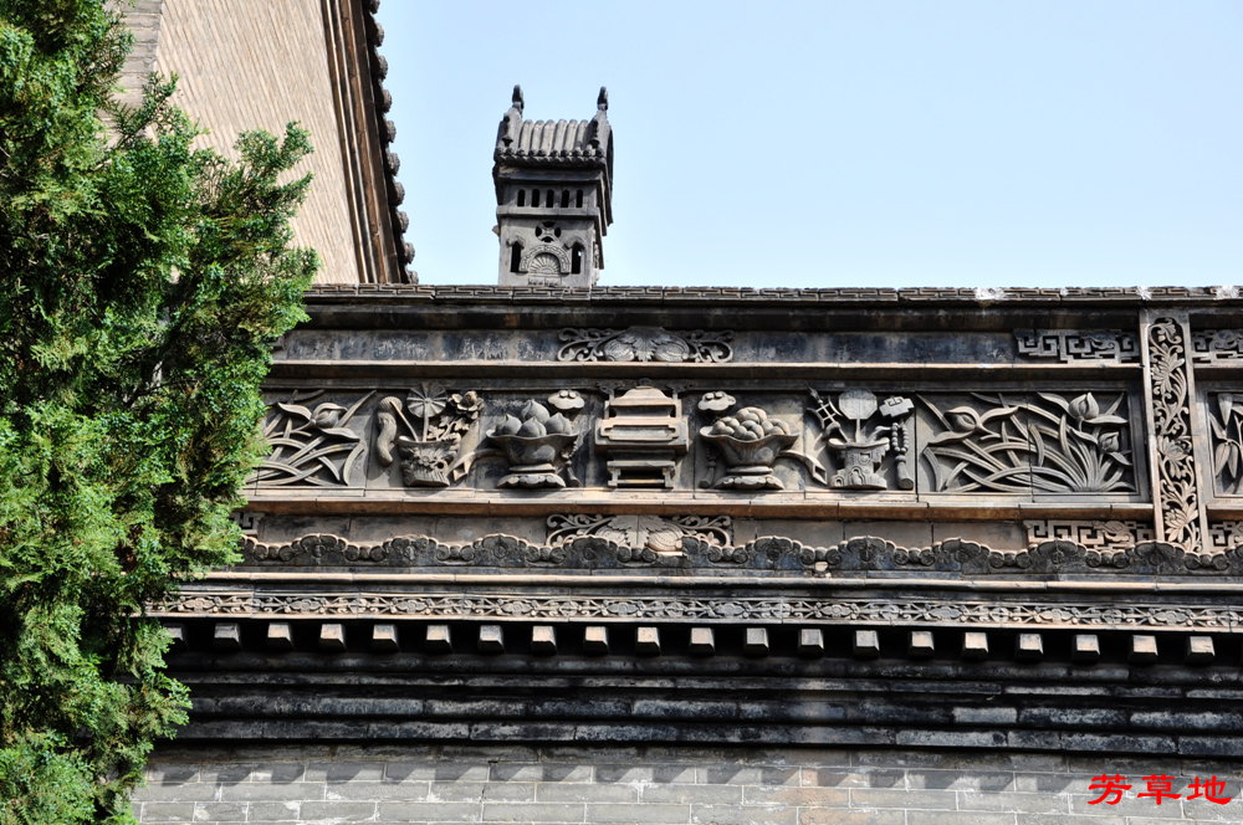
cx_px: 622
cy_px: 412
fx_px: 2483
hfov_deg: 28.1
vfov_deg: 18.9
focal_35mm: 72
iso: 200
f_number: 11
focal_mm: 48
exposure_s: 1/125
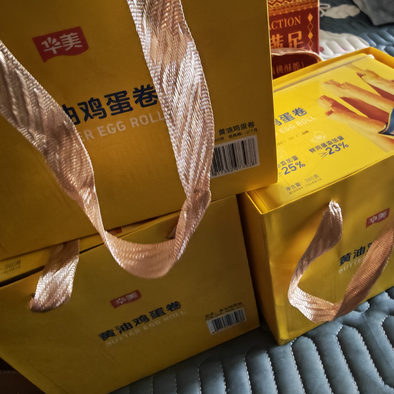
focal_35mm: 28
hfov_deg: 57.2
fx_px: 361
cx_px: 216
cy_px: 199
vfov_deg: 57.3
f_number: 2
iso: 1000
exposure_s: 1/10
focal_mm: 1.82
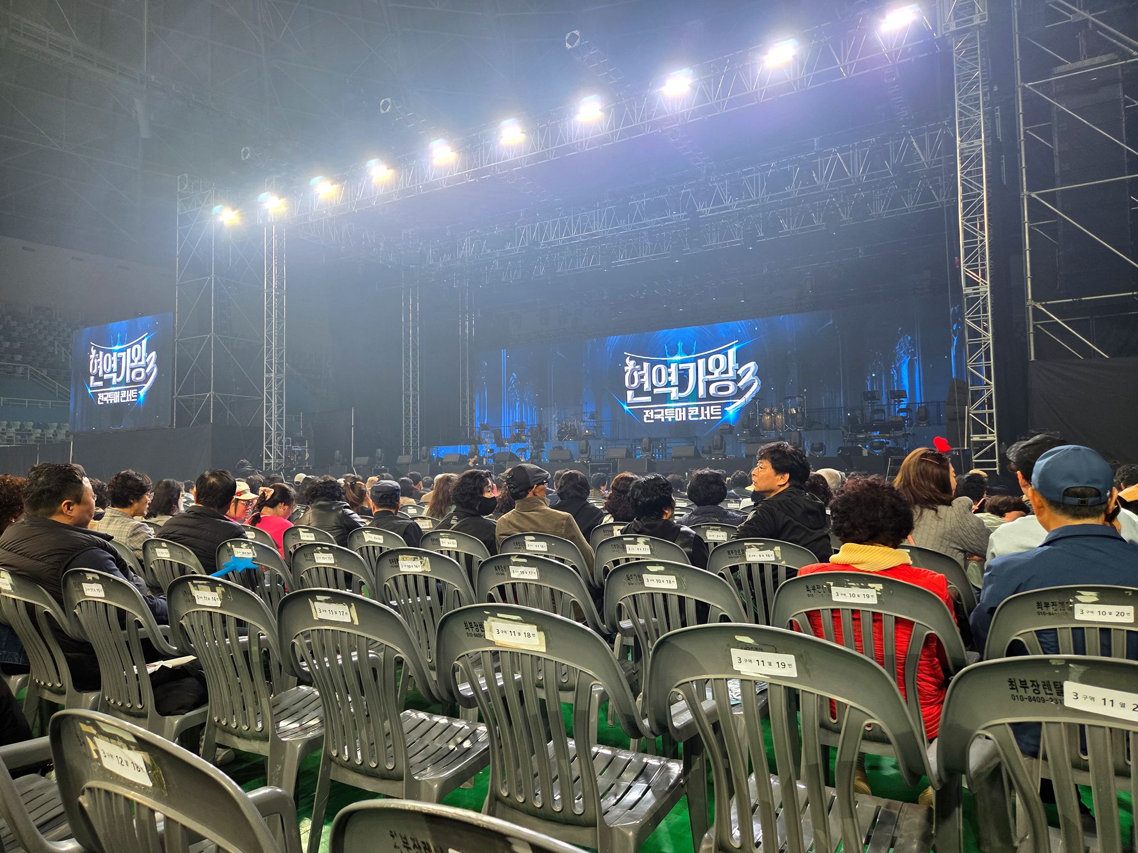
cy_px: 426
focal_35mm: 23
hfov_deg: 73.9
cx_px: 569
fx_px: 756
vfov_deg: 58.9
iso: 160
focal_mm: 5.4
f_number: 1.8
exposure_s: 1/50.6
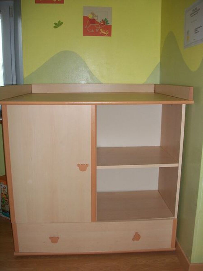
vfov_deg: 54.0
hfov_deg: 41.8
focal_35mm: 34
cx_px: 102
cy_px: 136
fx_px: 266
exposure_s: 1/60
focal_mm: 5.7
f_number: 2.8
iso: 120
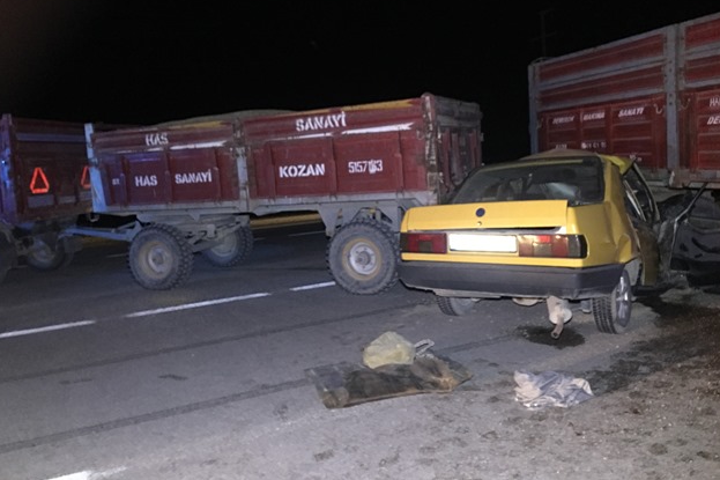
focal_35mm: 31
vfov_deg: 42.2
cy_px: 205
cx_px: 361
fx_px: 620
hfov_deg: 60.3
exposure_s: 1/4
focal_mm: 4.15
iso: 250
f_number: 2.2
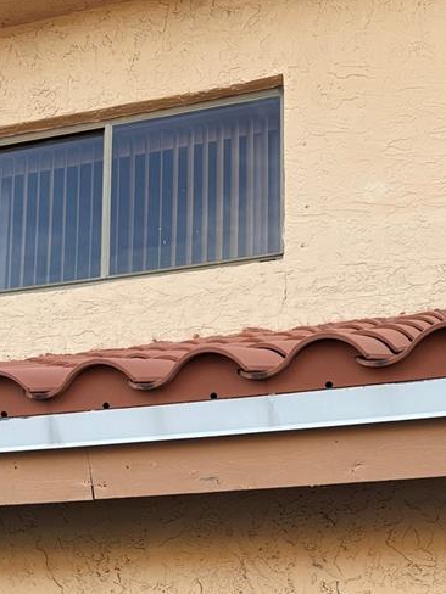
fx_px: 1014
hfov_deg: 24.8
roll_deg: -1.2
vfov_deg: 30.5
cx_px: 202
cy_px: 587
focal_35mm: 59
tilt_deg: +9.9
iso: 80
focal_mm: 6.76
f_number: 1.78
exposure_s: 1/389
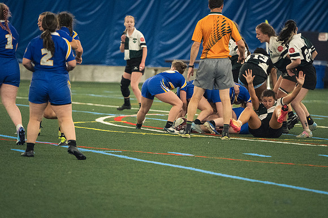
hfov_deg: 6.9
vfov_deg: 4.6
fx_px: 2732
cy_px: 109
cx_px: 164
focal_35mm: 300
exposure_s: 1/500
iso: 10000
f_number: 2.8
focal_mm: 200
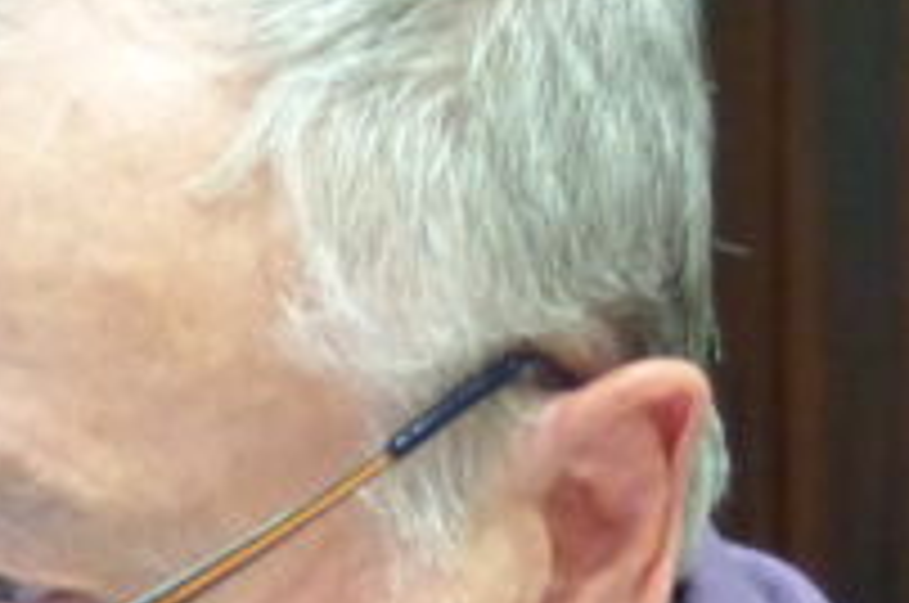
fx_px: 33025
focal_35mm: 1310
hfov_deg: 1.6
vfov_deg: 1.0
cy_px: 1228
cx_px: -306
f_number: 2.8
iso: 400
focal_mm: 45.7
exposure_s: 1/15
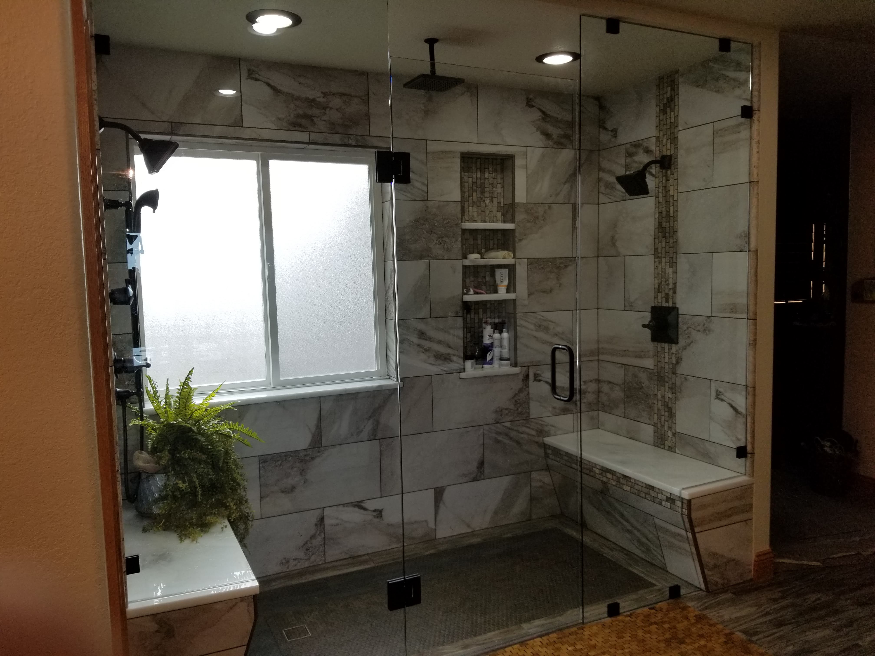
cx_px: 438
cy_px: 328
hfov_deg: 67.3
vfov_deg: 53.1
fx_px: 657
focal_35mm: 26
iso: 50
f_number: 1.7
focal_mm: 4.3
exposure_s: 1/152
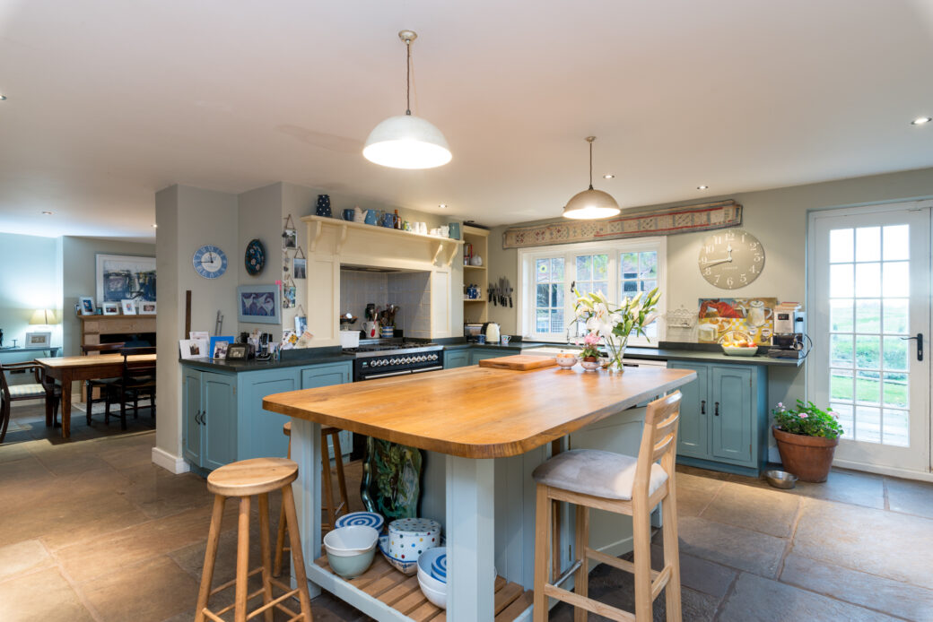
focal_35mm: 19
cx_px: 466
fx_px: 493
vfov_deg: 64.6
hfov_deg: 86.9
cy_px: 311
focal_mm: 19
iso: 100
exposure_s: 1/1.25
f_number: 9
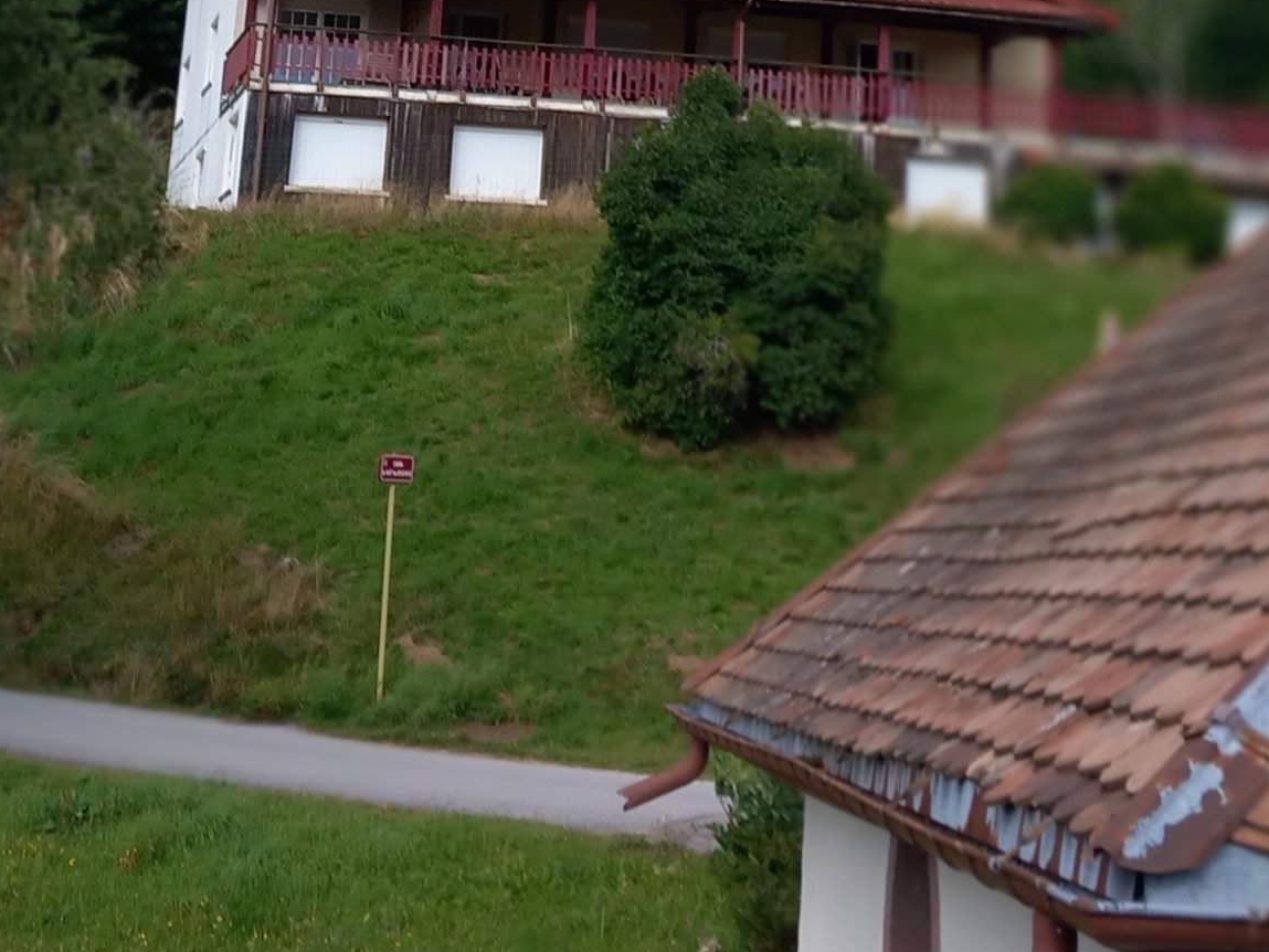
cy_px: -388
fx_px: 2603
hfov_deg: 27.4
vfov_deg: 18.8
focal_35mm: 71
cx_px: 625
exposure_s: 1/300
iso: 20
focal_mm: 4
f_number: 2
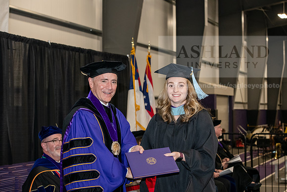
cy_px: 96
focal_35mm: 70
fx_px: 558
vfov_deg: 19.5
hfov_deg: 28.8
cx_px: 144
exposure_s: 1/200
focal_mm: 70
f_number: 5.6
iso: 2500
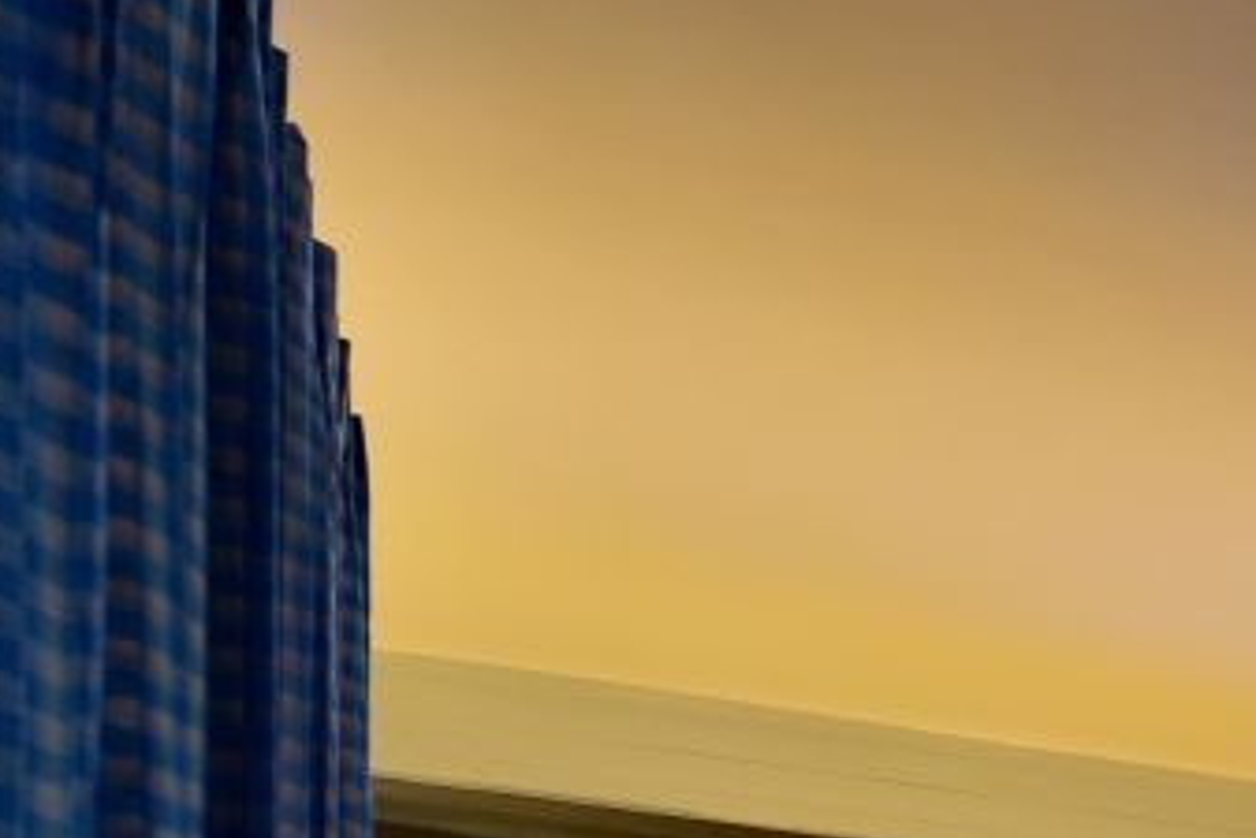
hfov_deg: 13.5
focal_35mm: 95
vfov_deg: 12.7
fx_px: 3316
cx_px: 3224
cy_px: 1667
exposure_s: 2.5
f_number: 9
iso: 160
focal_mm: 16
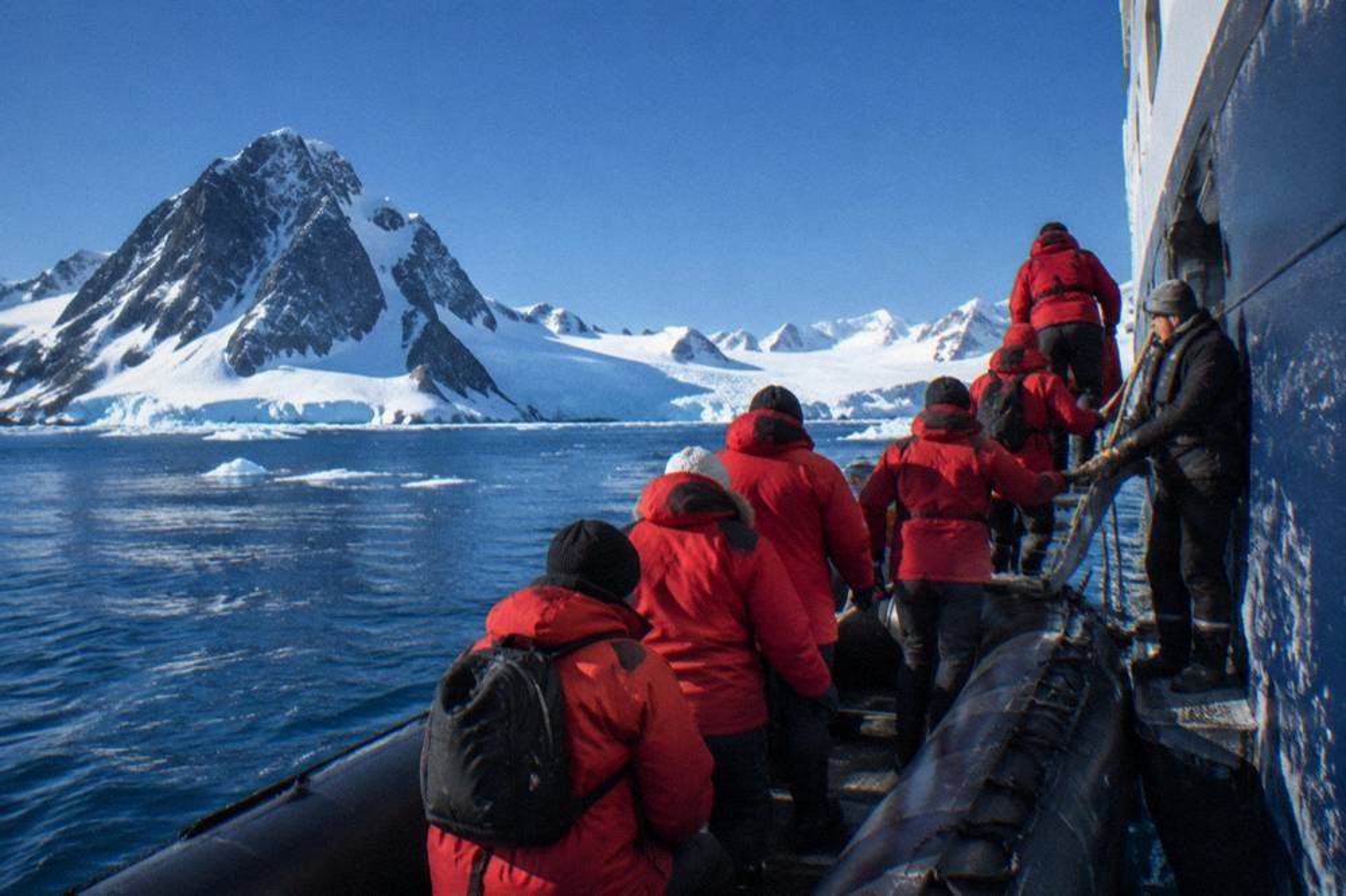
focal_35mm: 49
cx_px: 673
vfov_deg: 27.5
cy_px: 448
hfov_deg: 40.4
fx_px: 1831
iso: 400
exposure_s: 1/320
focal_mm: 49
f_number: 9
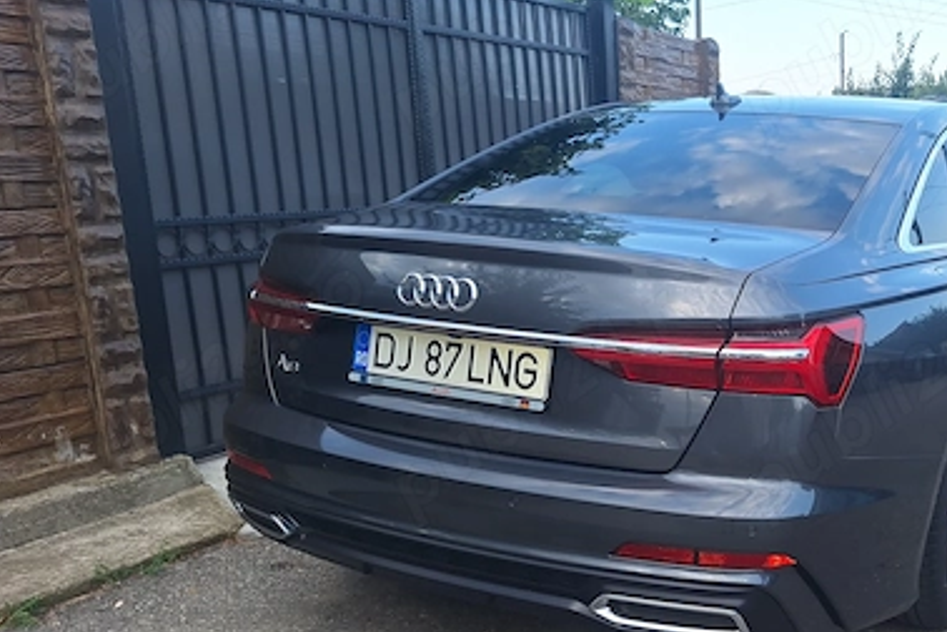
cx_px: 729
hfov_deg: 48.4
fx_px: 1000
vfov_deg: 34.8
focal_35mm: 38
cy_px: 416
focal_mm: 5.54
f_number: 1.8
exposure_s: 1/479
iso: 40
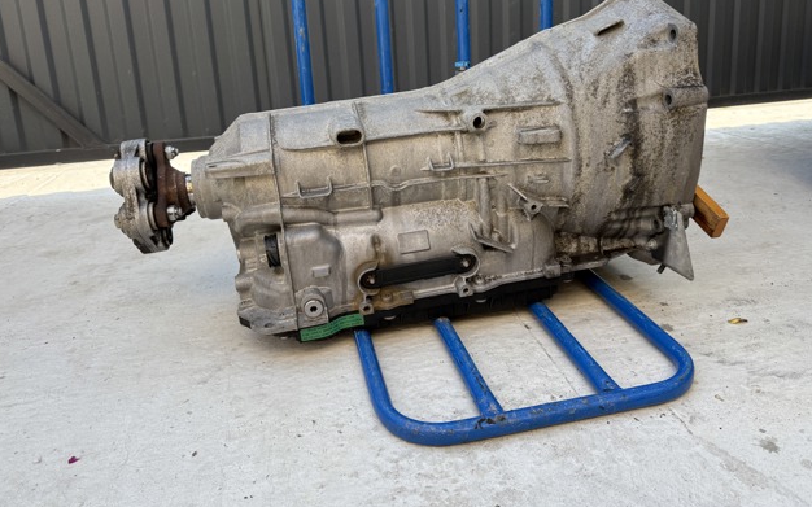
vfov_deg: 47.3
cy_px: 201
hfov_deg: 70.4
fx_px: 575
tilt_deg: -12.7
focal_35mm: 26
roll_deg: +3.3
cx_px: 409
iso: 100
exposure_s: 1/742
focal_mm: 6.76
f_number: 1.78
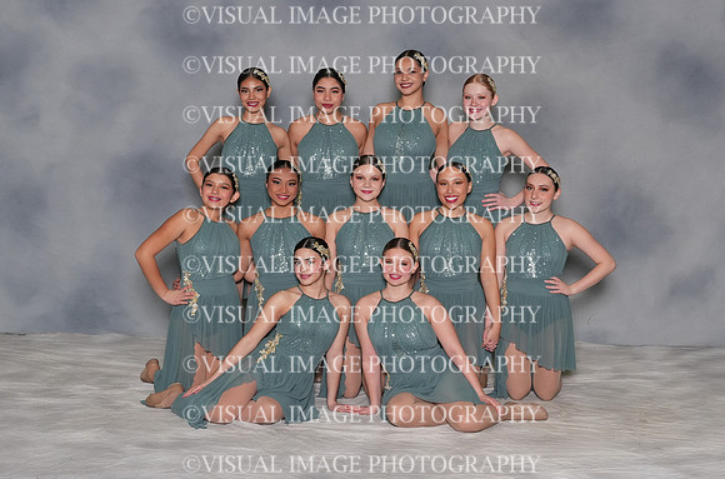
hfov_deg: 39.0
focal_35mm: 51
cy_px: 240
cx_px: 362
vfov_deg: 26.3
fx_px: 1024
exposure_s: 1/125
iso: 800
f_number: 8
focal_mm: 34
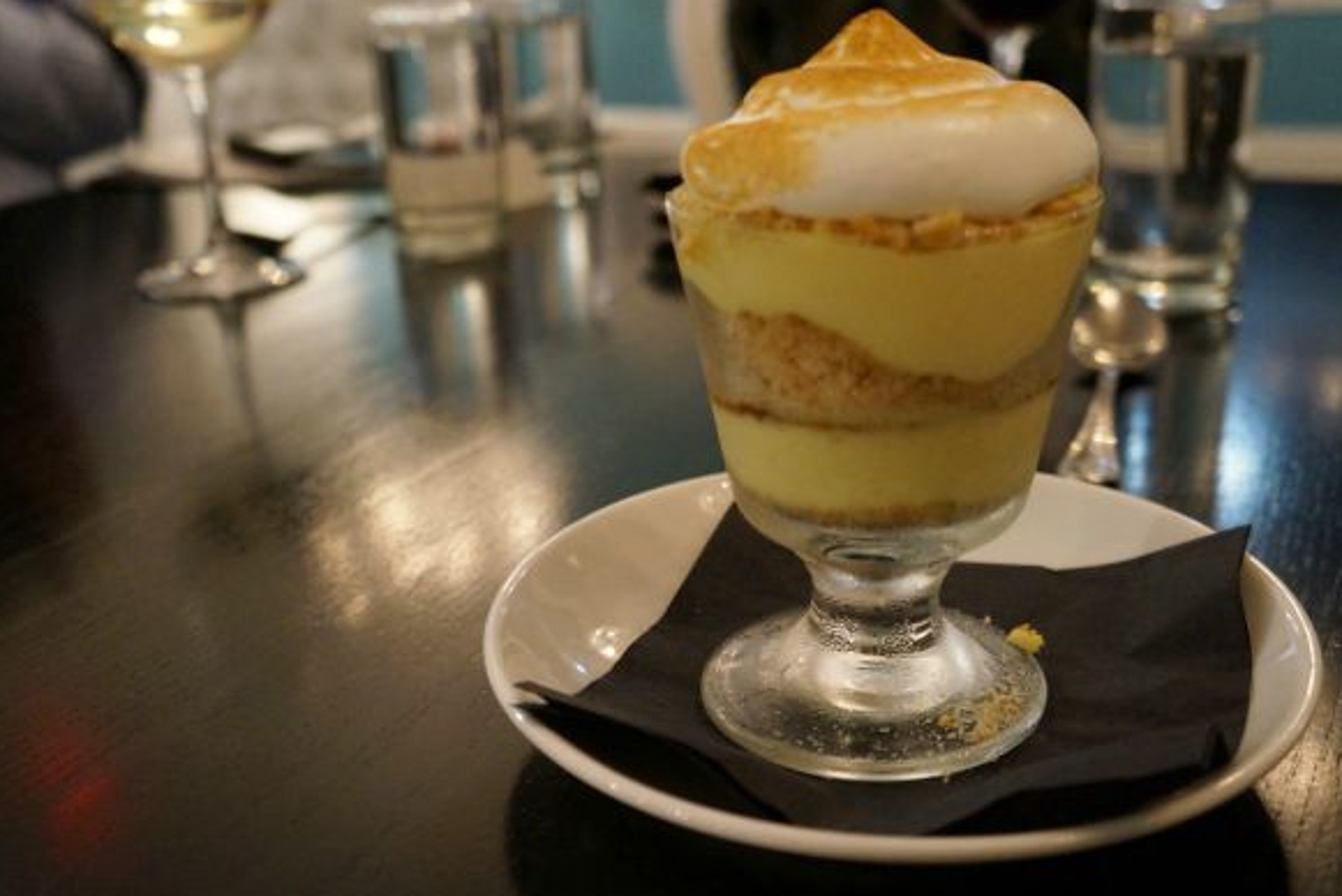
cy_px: 450
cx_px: 679
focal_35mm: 33
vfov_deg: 40.6
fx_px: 1213
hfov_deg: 57.9
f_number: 4
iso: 3200
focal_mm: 21
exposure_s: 1/25
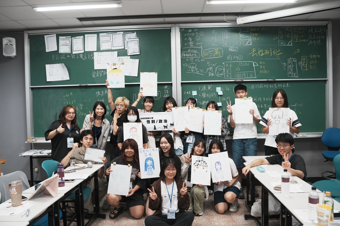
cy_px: 113
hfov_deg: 63.7
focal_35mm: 29
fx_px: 274
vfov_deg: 45.0
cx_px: 170
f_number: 5
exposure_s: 1/160
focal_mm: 29
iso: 1600
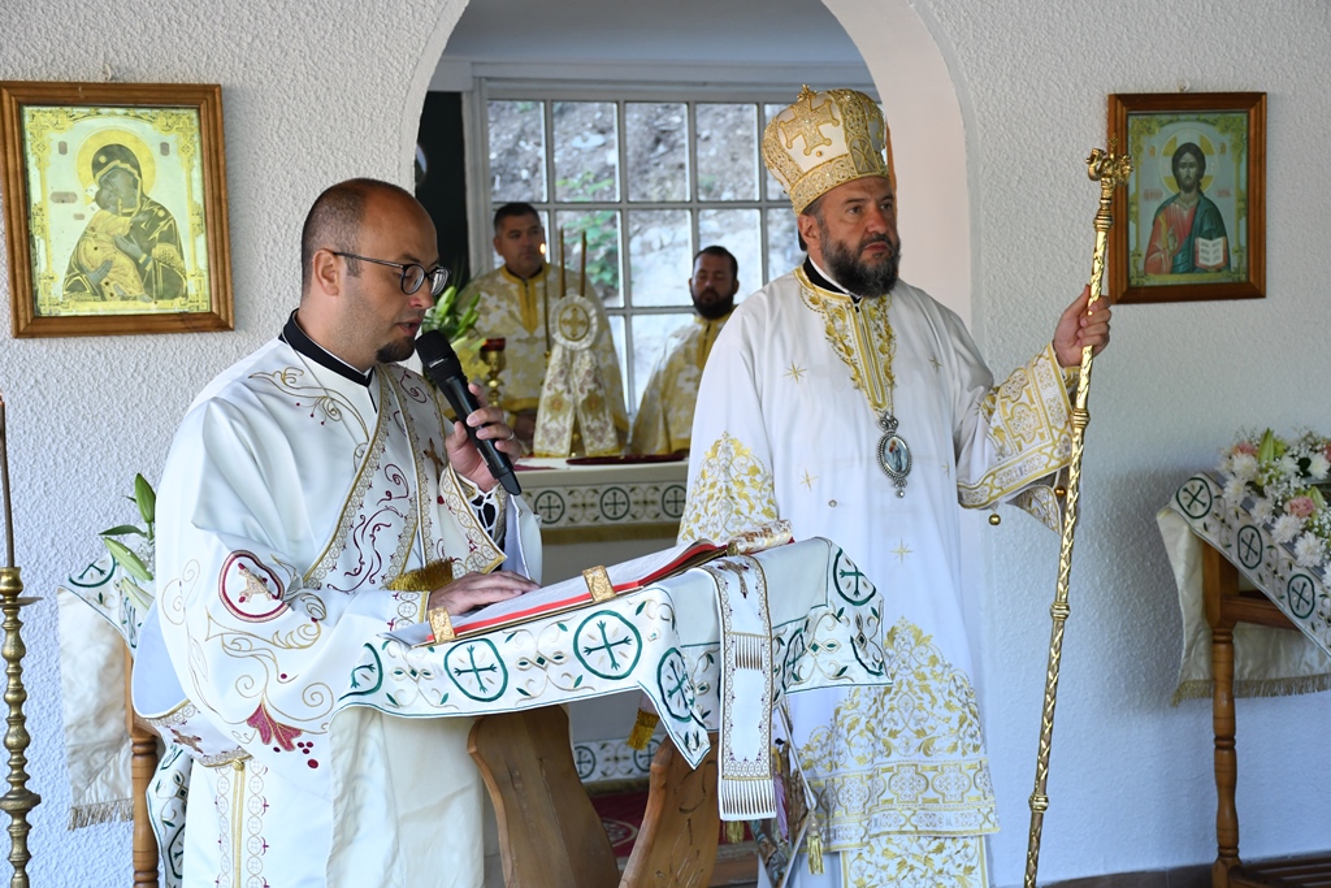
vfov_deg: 18.9
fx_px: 2662
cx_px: 666
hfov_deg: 28.1
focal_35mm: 72
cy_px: 444
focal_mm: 48
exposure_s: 1/200
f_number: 4.5
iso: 1000
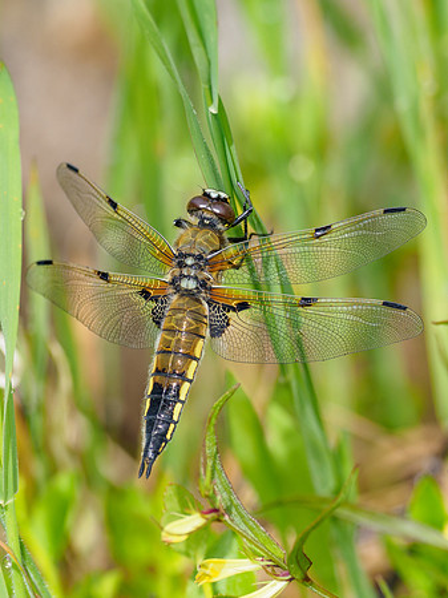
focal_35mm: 1000
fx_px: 17273
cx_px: 200
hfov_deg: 1.5
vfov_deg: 2.0
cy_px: 225
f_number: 4
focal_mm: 300
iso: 200
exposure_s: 1/640
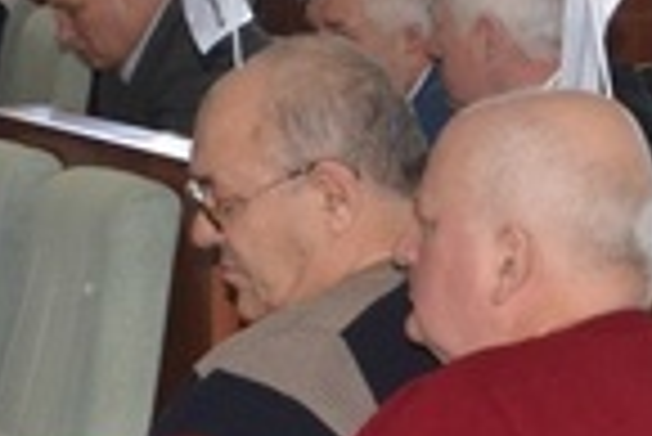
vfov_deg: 5.9
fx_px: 4210
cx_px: 737
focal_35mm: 232
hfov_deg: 8.8
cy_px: 151
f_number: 5
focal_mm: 35
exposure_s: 1/60
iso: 640
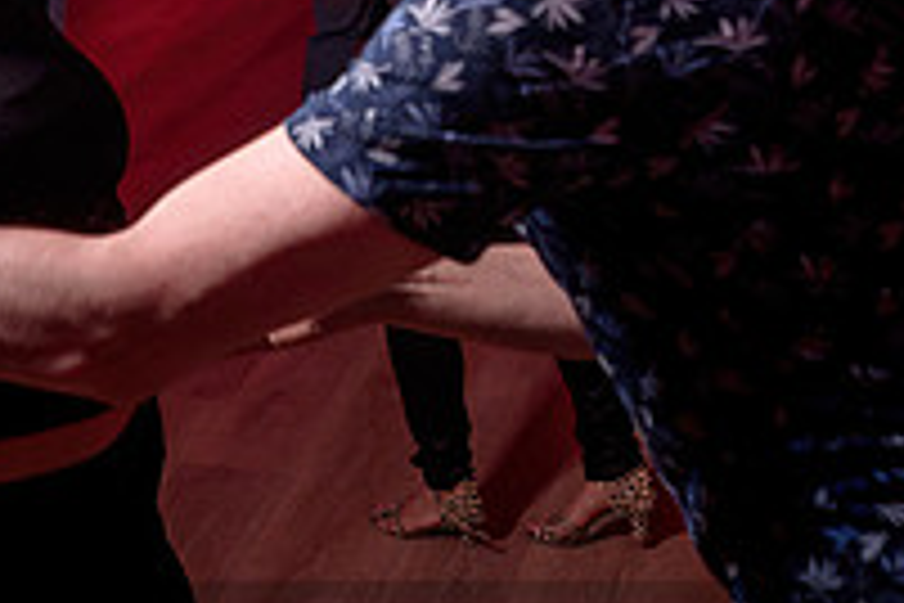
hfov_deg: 24.8
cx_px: 432
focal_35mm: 82
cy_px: 86
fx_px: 2059
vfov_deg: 16.5
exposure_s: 1/60
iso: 400
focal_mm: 26
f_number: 2.8
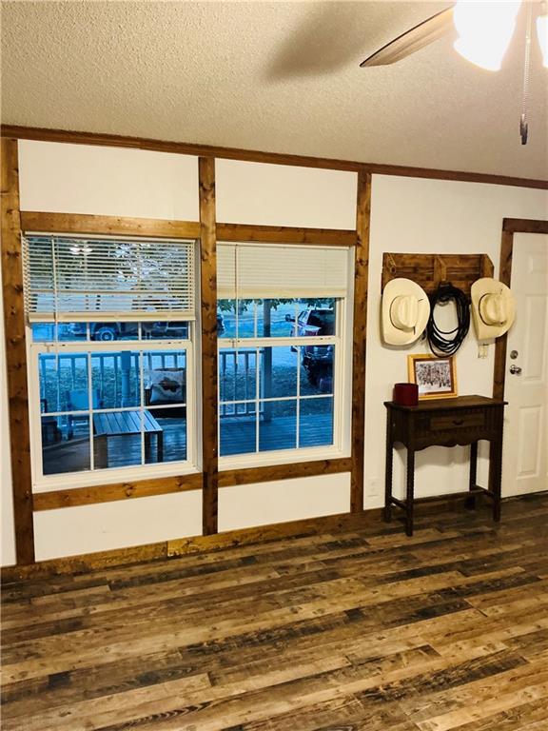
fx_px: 591
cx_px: 274
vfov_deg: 63.4
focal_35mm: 28
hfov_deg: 49.7
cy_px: 366
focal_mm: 3
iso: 250
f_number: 1.8
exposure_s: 1/40
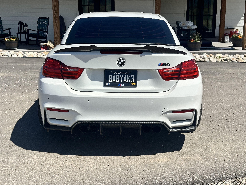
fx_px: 341
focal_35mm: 48
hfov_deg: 39.7
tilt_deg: -12.5
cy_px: 92
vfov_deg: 30.3
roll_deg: +0.4
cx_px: 123
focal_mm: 6.86
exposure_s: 1/5882
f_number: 1.78
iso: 64
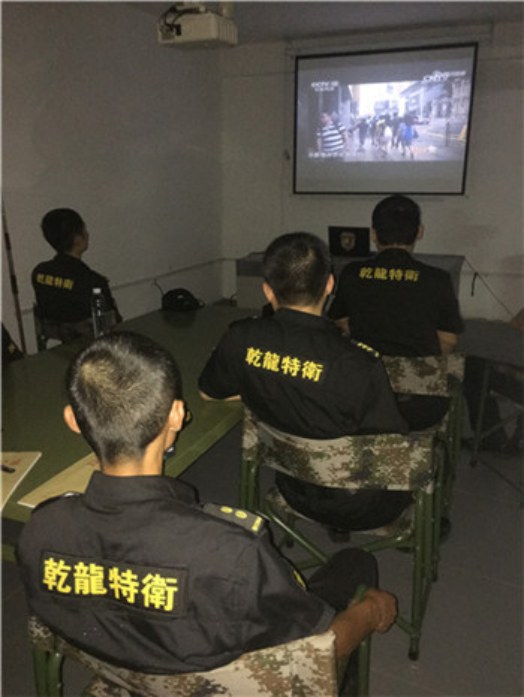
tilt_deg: -14.4
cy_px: 348
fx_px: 585
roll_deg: +0.0
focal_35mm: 29
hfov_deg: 48.3
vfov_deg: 61.6
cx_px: 262
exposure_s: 1/17
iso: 400
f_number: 2.2
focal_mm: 4.15
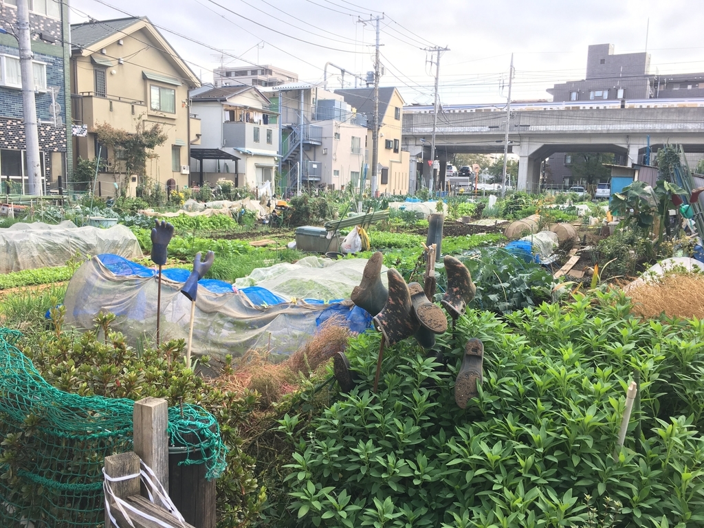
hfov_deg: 61.7
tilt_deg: -8.6
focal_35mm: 29
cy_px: 264
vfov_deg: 48.2
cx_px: 352
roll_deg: -1.1
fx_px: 590
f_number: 2.2
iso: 25
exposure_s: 1/153
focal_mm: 4.15
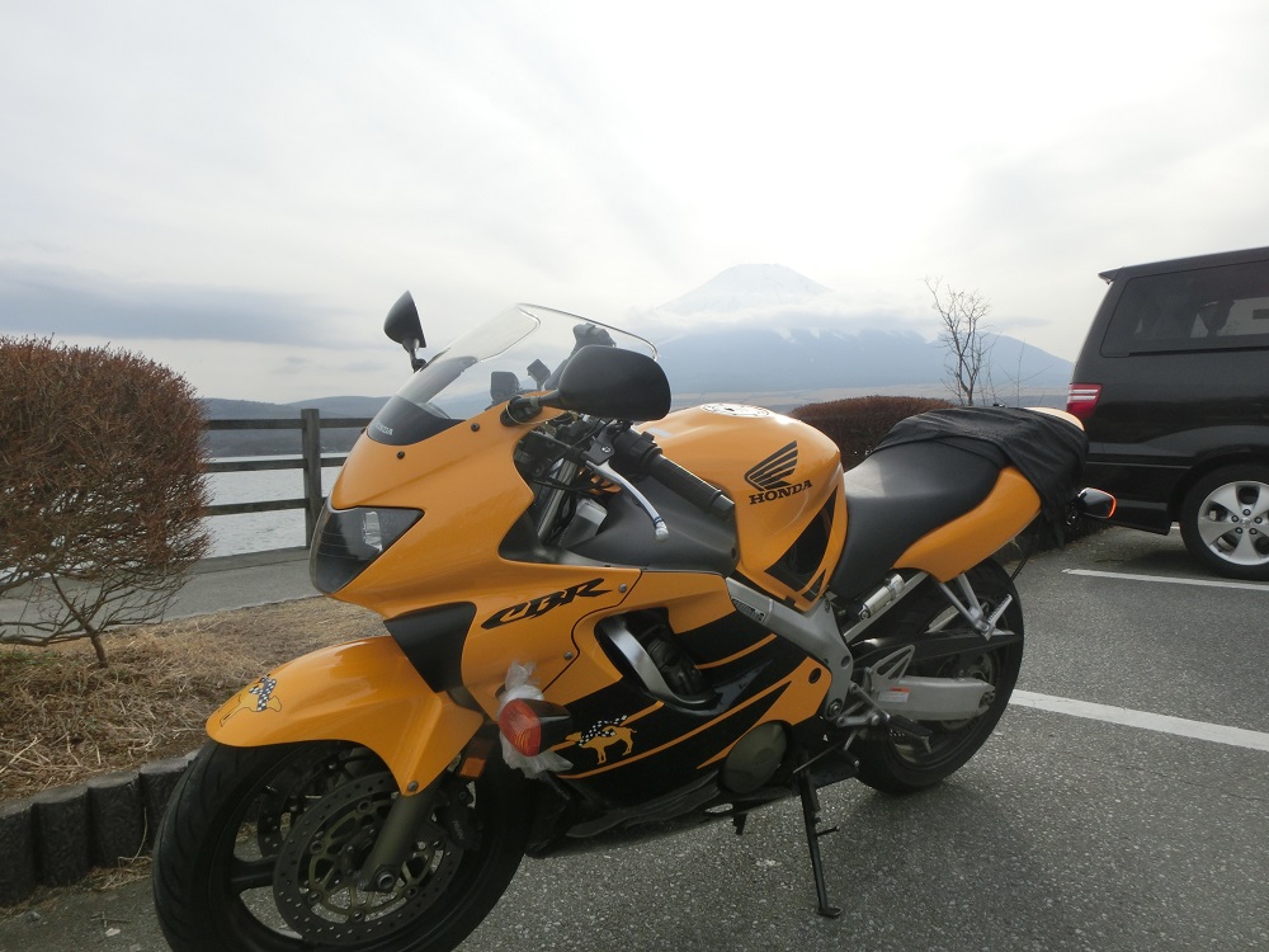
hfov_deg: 71.6
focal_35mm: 24
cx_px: 634
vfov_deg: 56.8
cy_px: 476
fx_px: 880
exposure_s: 1/160
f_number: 7.9
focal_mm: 4.24
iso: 80
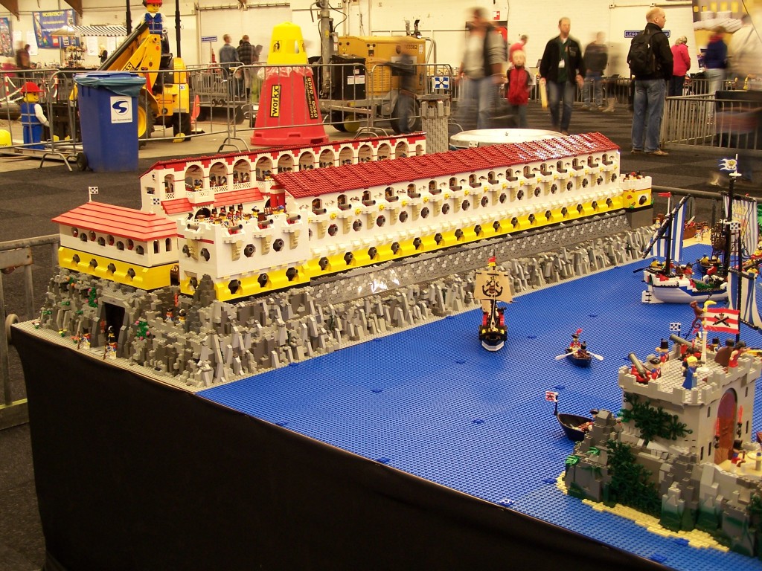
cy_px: 286
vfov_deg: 28.6
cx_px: 381
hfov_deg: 37.5
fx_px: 1123
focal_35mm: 51
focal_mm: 8.5
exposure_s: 1/2
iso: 80
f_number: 3
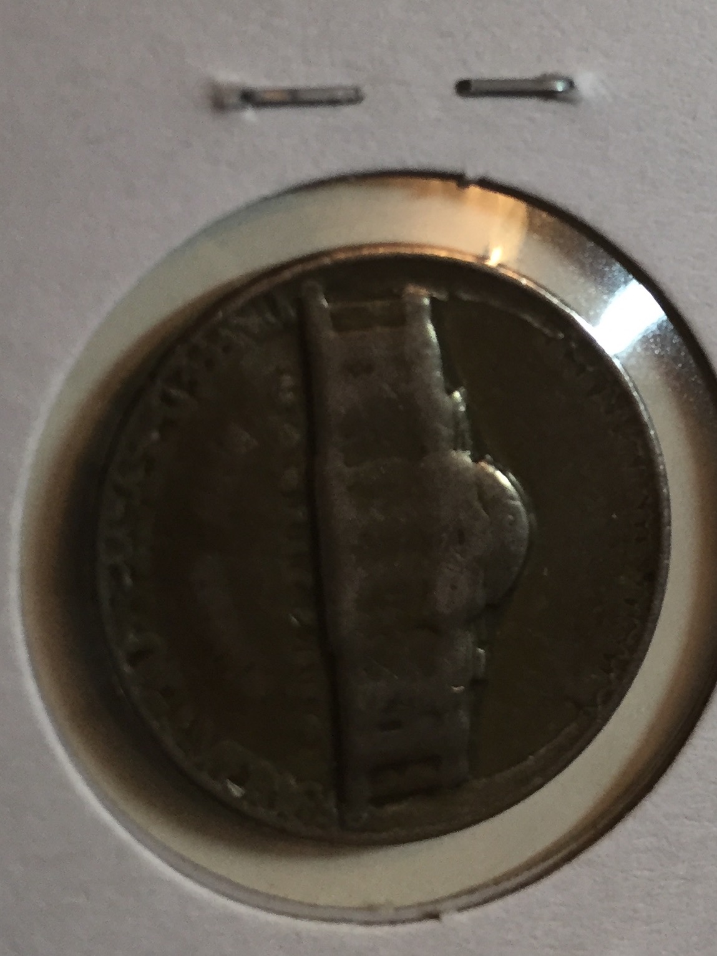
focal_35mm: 29
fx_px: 801
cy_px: 478
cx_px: 358
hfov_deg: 48.2
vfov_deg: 61.7
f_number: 2.2
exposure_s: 1/30
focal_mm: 4.15
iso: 50
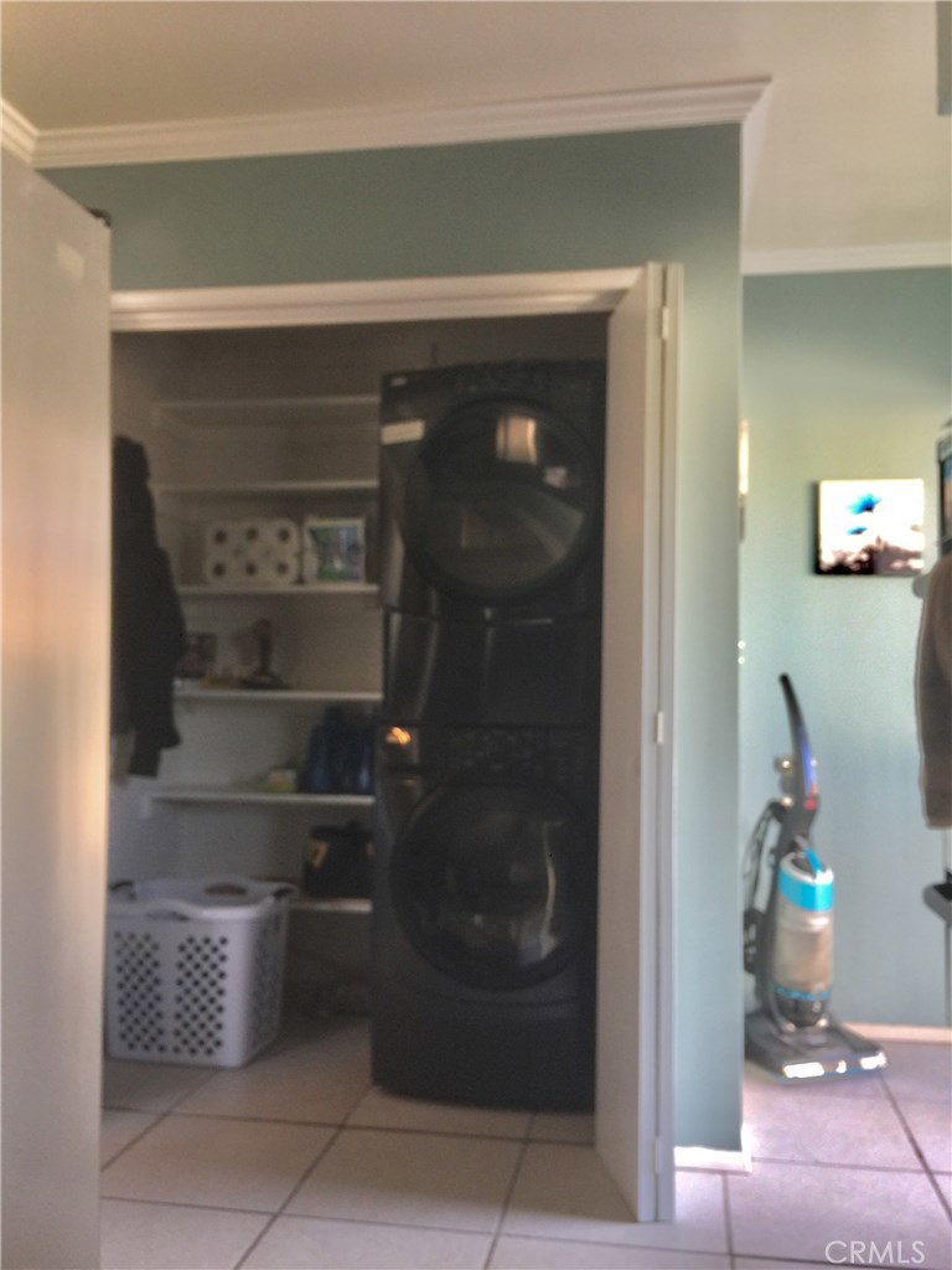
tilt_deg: +3.4
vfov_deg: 61.7
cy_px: 635
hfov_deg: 48.2
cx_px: 476
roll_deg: -0.7
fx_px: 1063
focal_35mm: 29
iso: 40
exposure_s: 1/15
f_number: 2.2
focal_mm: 4.15
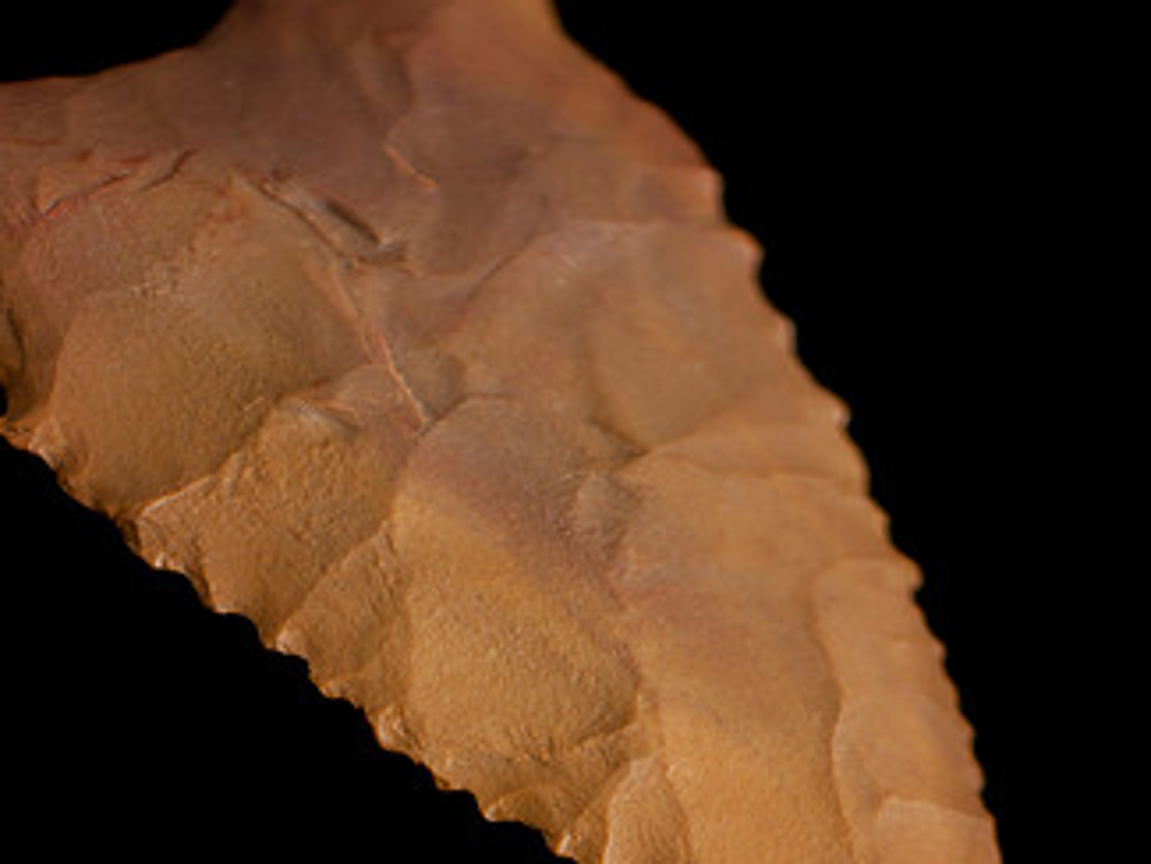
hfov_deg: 13.5
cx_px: 446
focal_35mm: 146
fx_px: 4856
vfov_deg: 10.2
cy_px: 483
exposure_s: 1/60
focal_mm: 85
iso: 125
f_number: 11
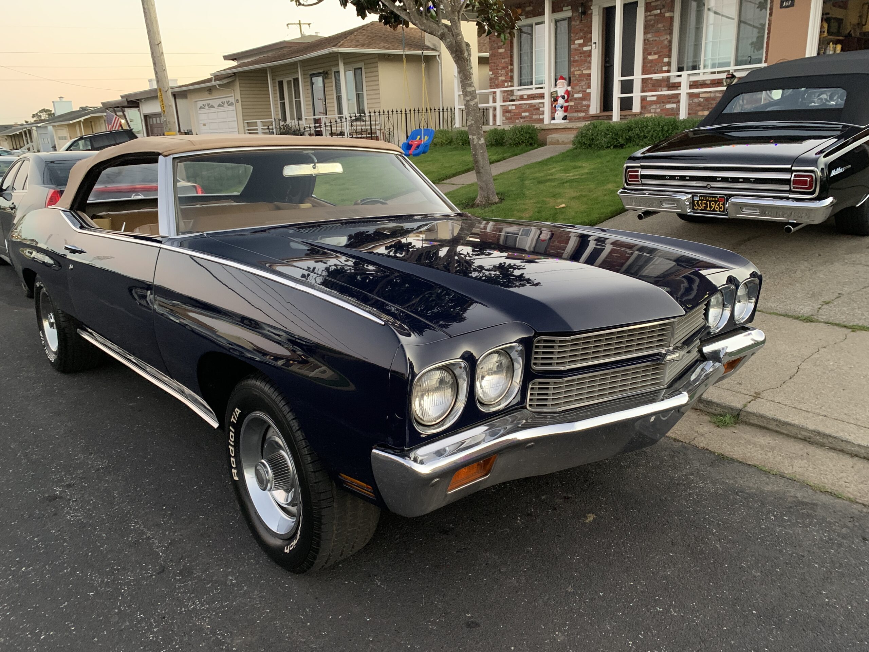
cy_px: 326
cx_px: 434
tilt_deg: -14.8
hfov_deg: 67.3
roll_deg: +1.2
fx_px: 653
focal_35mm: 26
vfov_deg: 53.1
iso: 400
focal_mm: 4.25
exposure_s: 1/31
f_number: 1.8
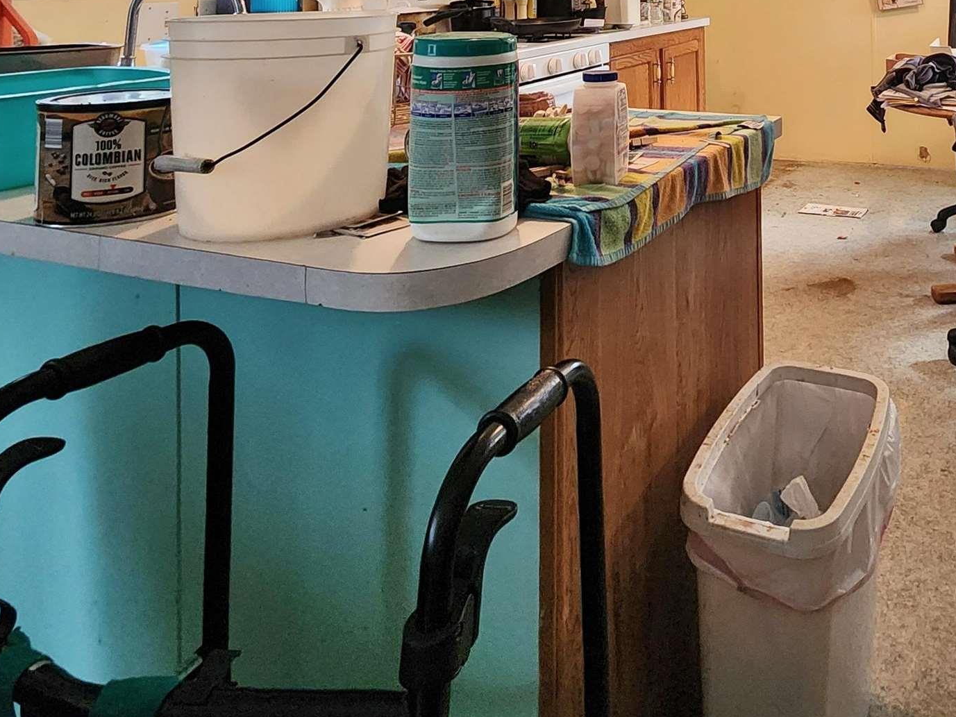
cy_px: -64
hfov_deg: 56.9
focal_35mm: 29
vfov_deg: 39.7
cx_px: 770
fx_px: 801
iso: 320
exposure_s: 1/40
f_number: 2.2
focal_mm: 2.2
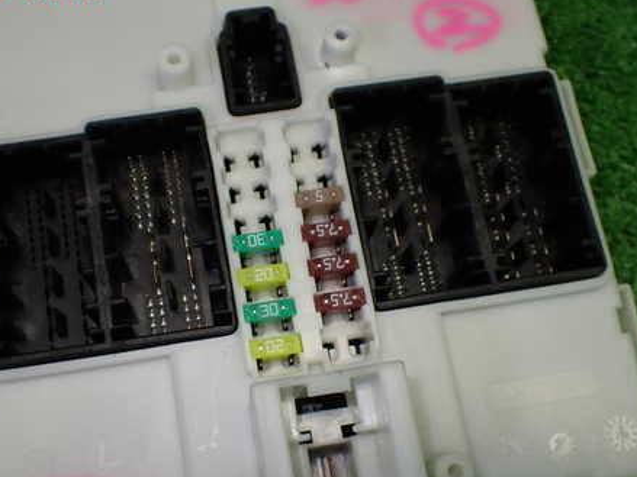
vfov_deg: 34.9
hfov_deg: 45.7
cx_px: 273
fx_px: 754
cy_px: 296
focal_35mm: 41
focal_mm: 5.4
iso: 160
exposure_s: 1/125
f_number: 2.3
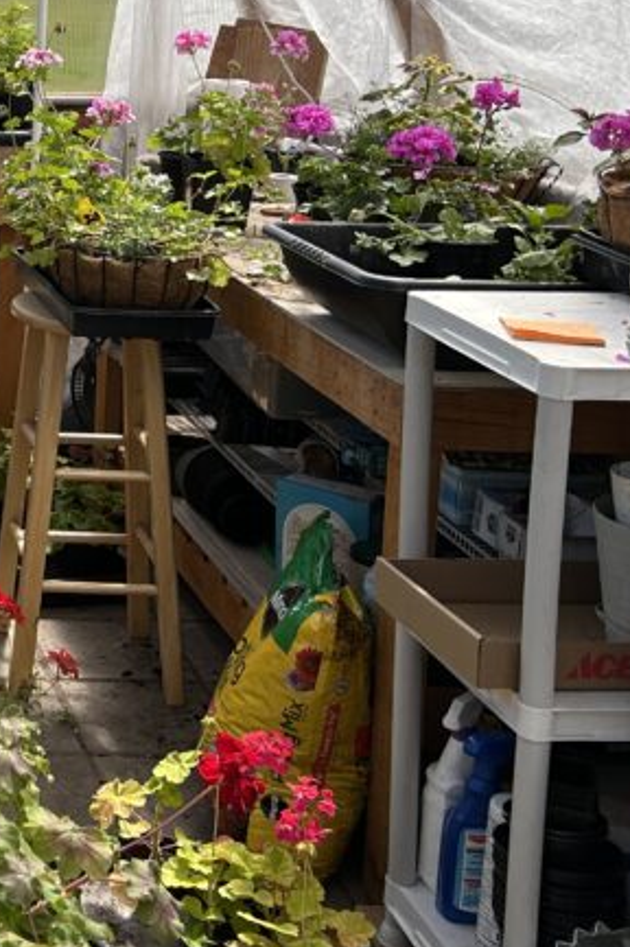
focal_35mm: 64
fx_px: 1683
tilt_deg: -7.6
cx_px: -385
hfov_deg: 18.2
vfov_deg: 30.3
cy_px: 127
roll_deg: -0.5
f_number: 1.5
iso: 50
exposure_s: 1/2208
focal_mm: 5.7
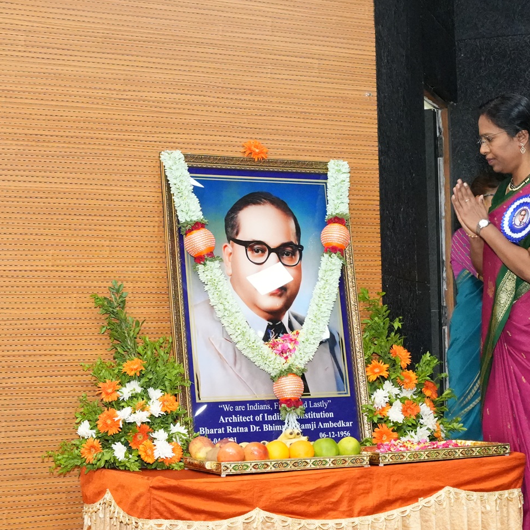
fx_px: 1265
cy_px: 266
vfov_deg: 23.7
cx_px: 341
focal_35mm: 73
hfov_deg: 23.6
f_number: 6.3
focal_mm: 36.7
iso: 10000
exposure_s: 1/160
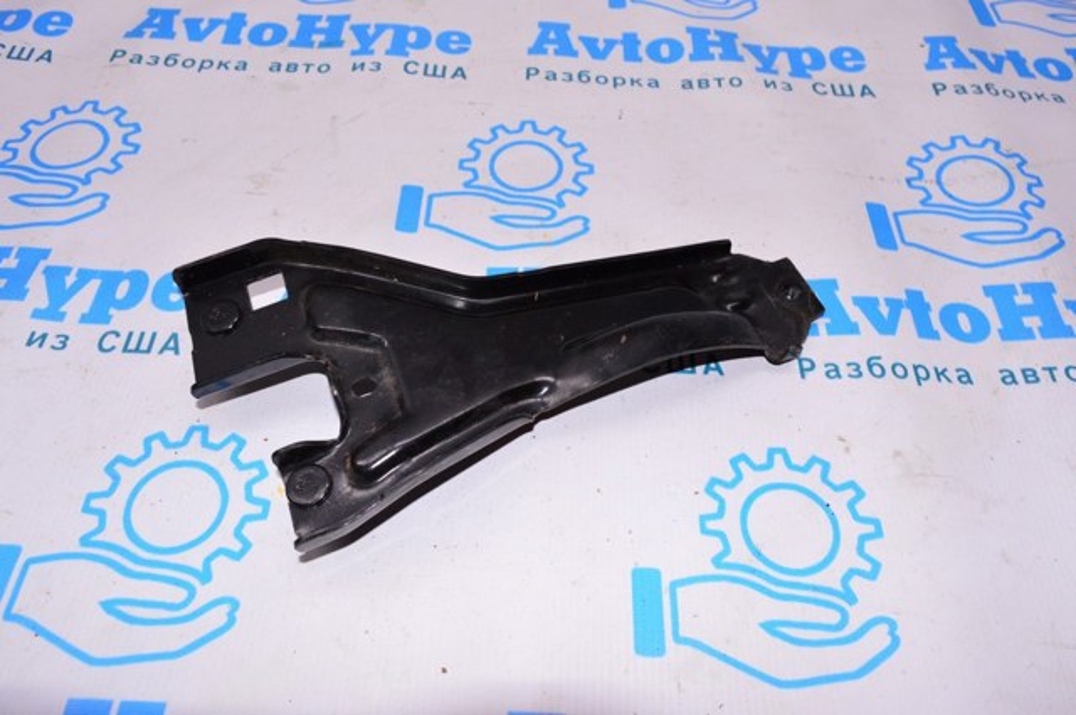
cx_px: 538
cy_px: 358
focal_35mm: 27
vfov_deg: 47.8
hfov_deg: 67.4
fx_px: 806
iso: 1600
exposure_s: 1/200
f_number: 8
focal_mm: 18
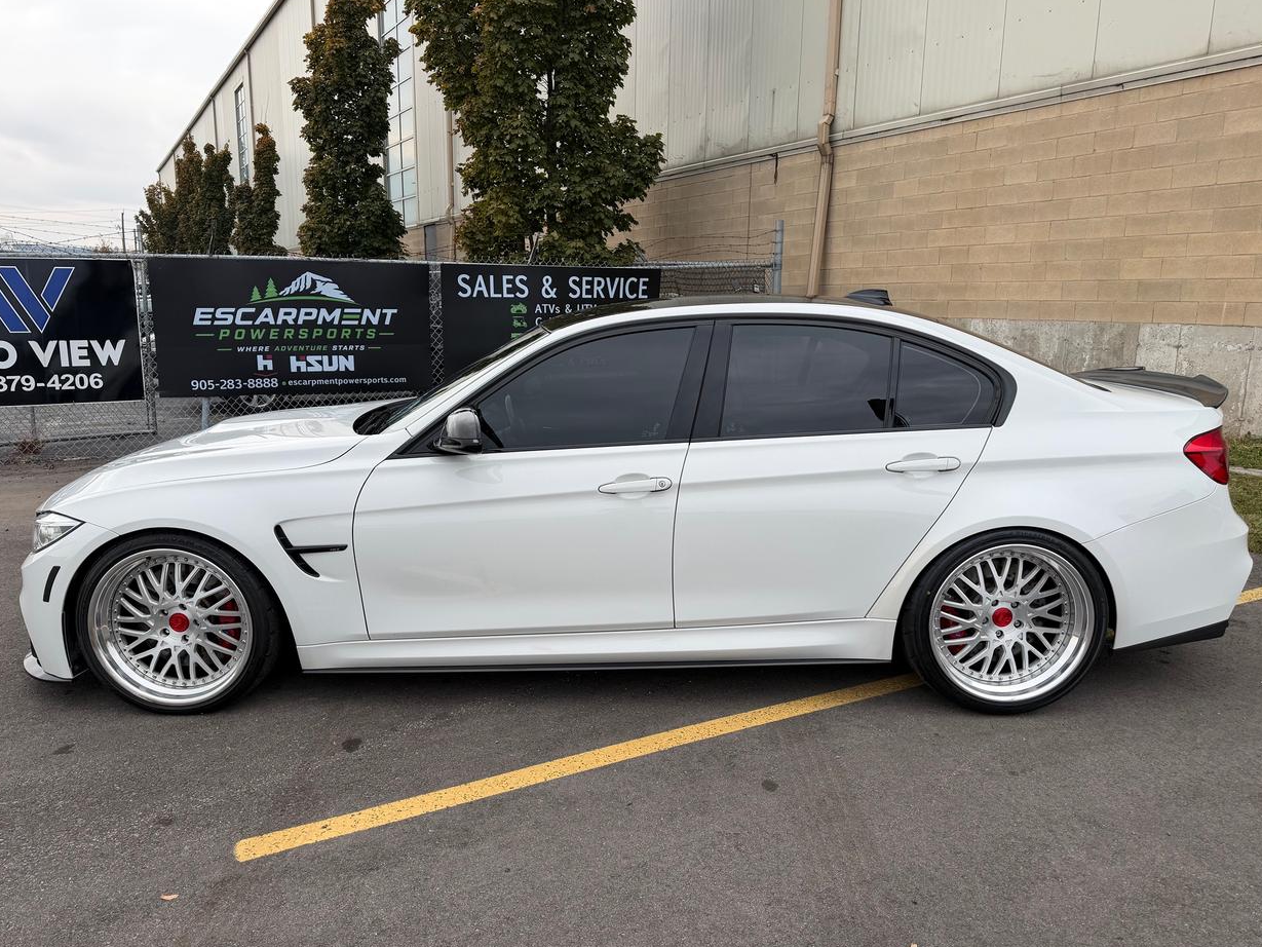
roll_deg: -0.6
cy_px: 483
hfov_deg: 69.4
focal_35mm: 25
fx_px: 912
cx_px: 617
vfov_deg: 54.9
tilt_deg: -10.5
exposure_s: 1/1174
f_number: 1.78
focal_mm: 6.76
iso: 80
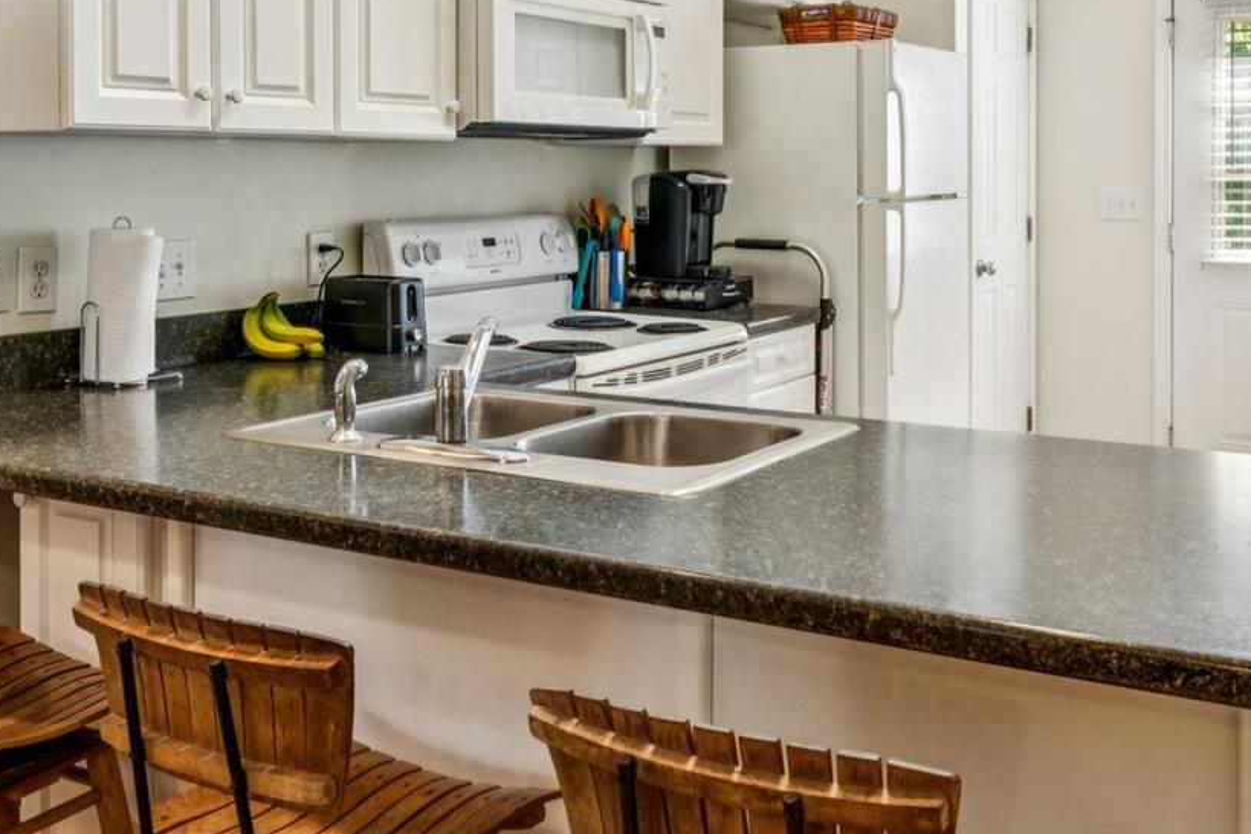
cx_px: 735
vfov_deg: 32.5
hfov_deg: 48.0
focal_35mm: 40
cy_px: 202
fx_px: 1399
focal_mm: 16.1
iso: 400
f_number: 13
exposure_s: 1/6
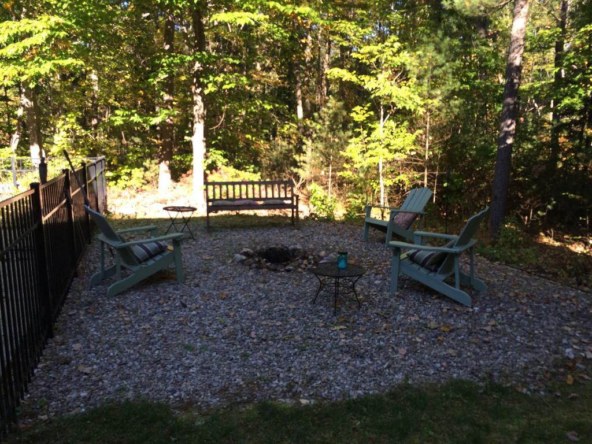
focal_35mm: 29
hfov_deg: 61.7
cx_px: 296
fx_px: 496
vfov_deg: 48.2
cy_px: 222
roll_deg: +1.0
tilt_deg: -8.4
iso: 32
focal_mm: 4.15
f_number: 2.2
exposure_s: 1/202
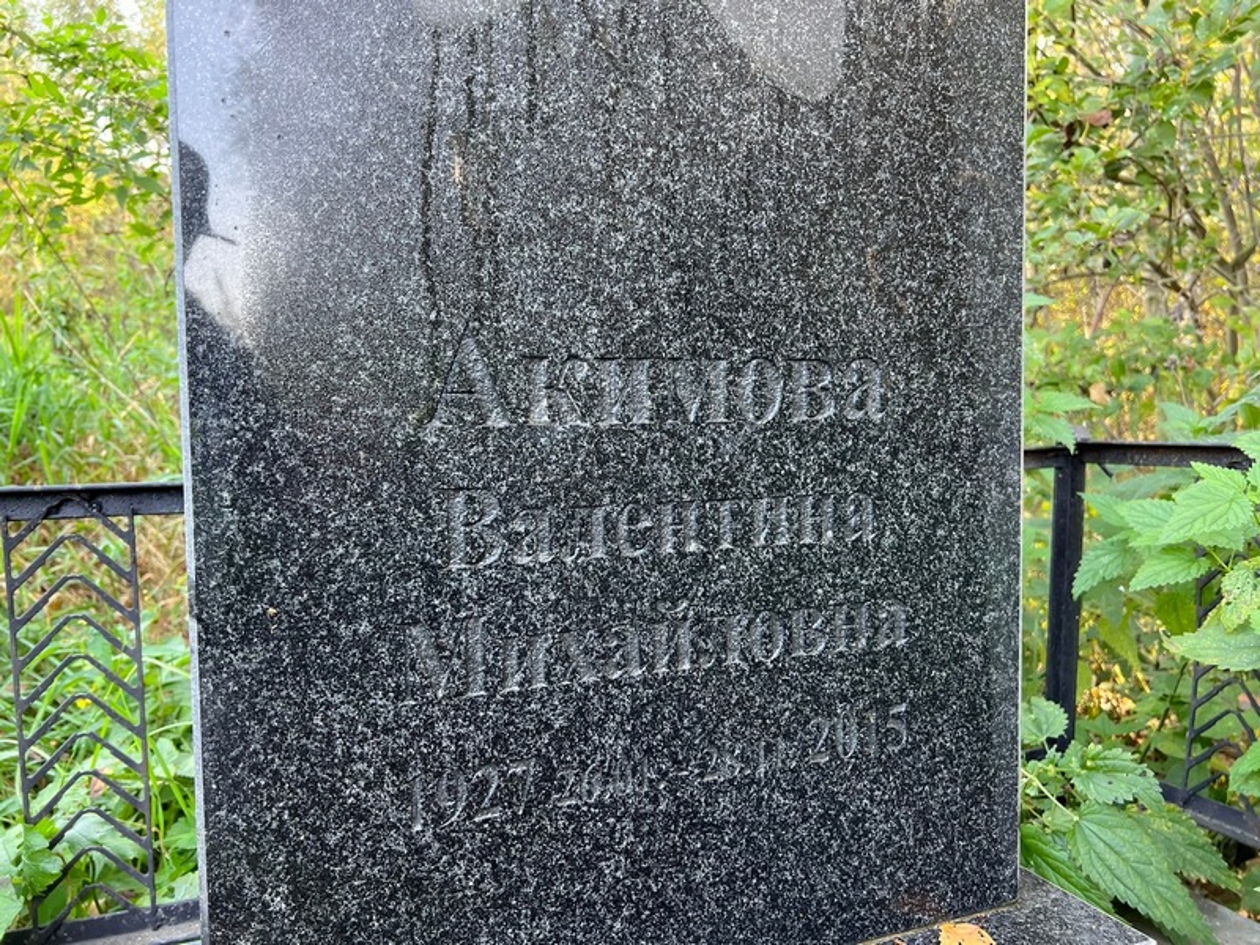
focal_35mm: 26
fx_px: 946
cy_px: 472
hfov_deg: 67.3
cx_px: 630
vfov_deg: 53.1
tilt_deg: -5.0
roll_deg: +1.4
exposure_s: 1/121
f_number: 1.5
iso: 100
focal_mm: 5.7
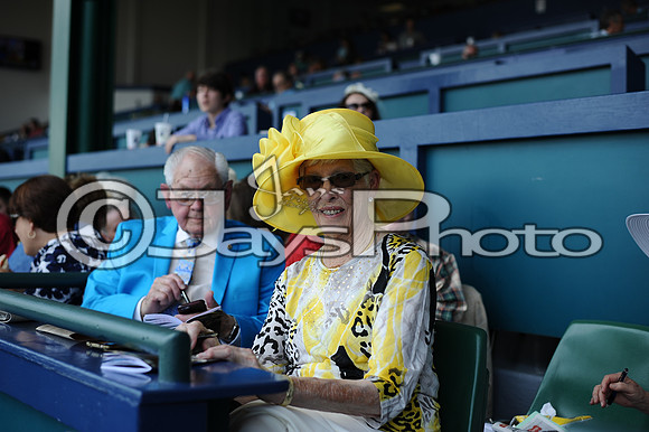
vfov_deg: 27.0
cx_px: 324
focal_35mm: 50
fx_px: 901
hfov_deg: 39.6
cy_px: 216
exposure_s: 1/1000
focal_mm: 50
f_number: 2.8
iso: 200
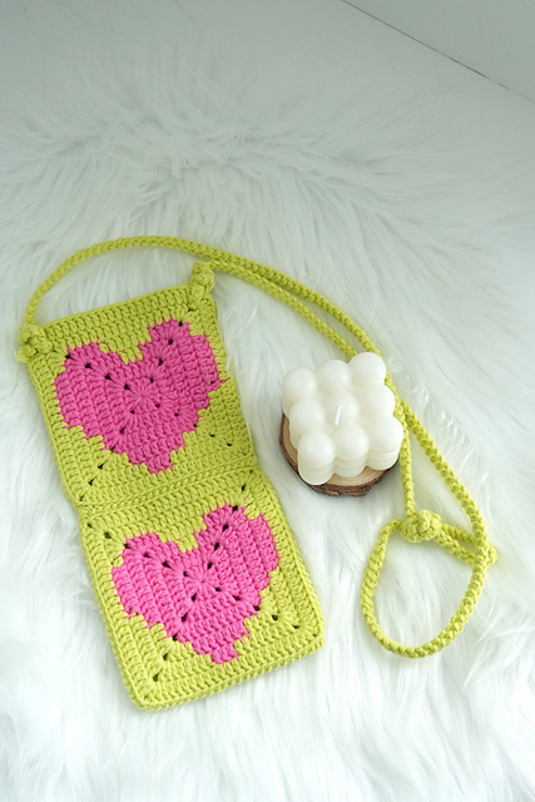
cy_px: 401
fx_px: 1559
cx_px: 268
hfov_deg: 19.5
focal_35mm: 70
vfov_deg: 28.8
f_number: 7.1
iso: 3200
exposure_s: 1/500
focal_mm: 70
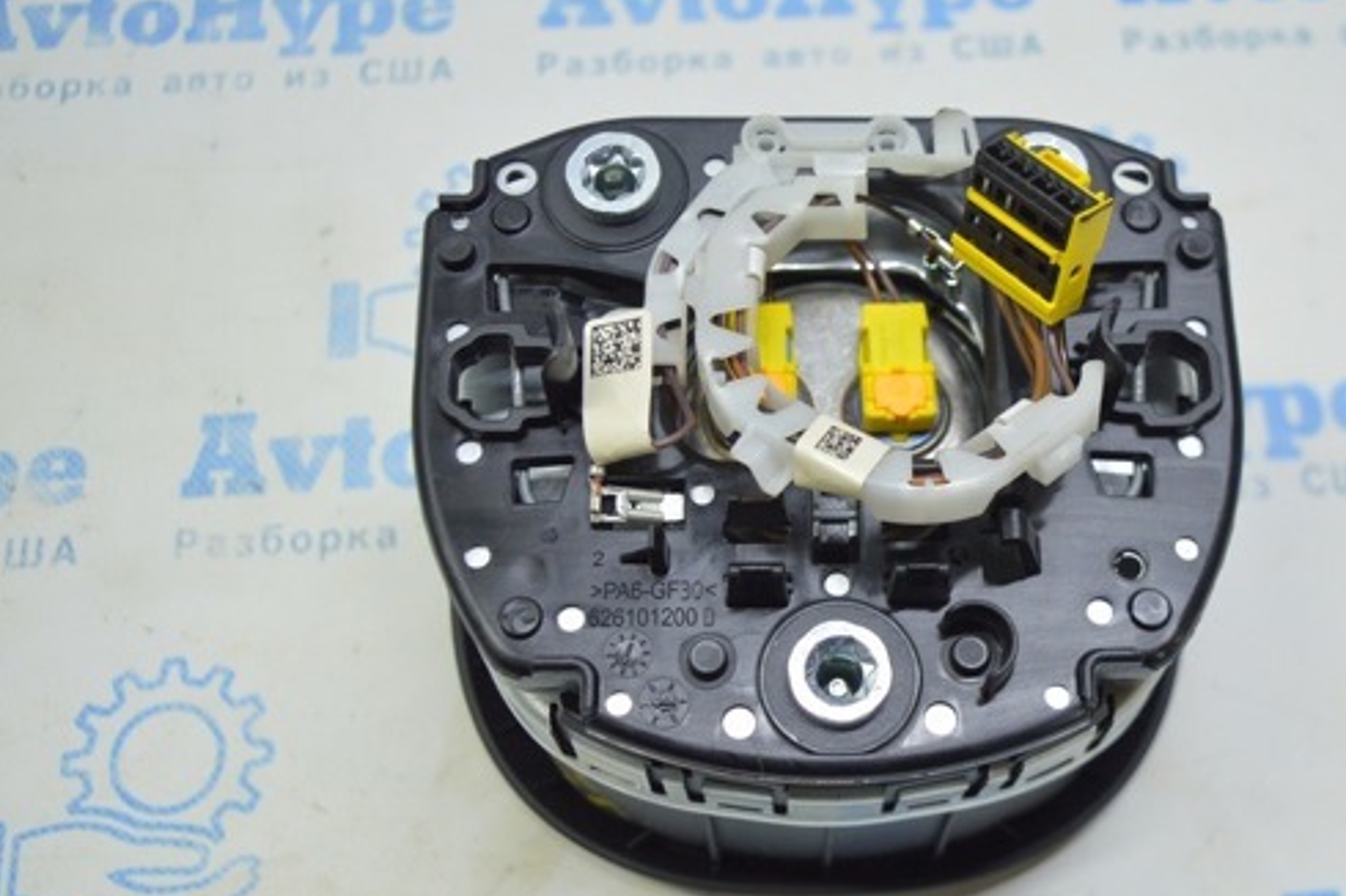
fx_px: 1756
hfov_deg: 41.7
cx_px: 830
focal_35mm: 47
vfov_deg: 28.6
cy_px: 507
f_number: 4
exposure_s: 1/40
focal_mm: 24
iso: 400
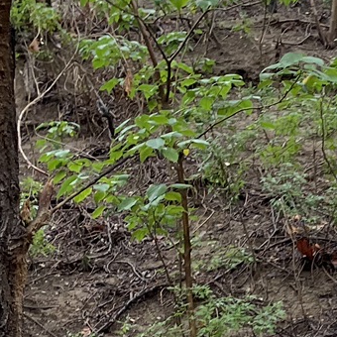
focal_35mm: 135
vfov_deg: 12.0
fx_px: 1487
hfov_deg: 12.2
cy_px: 575
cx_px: 543
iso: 50
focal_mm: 4.2
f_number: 1.6
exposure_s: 1/121
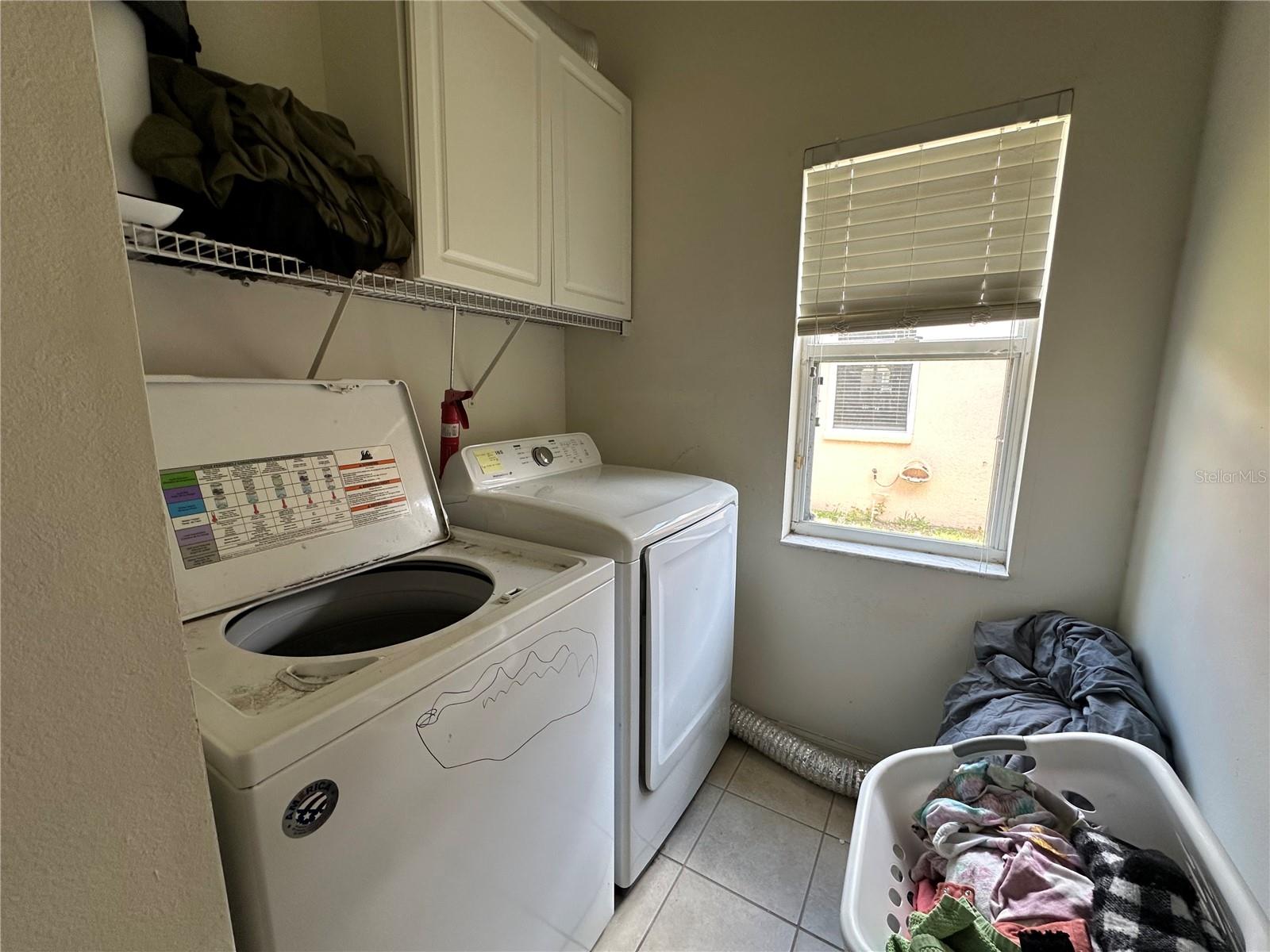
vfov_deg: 85.7
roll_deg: -0.5
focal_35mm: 14
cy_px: 476
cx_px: 635
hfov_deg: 102.1
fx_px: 514
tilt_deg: -9.9
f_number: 2.2
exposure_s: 1/99
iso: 100
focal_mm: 2.22
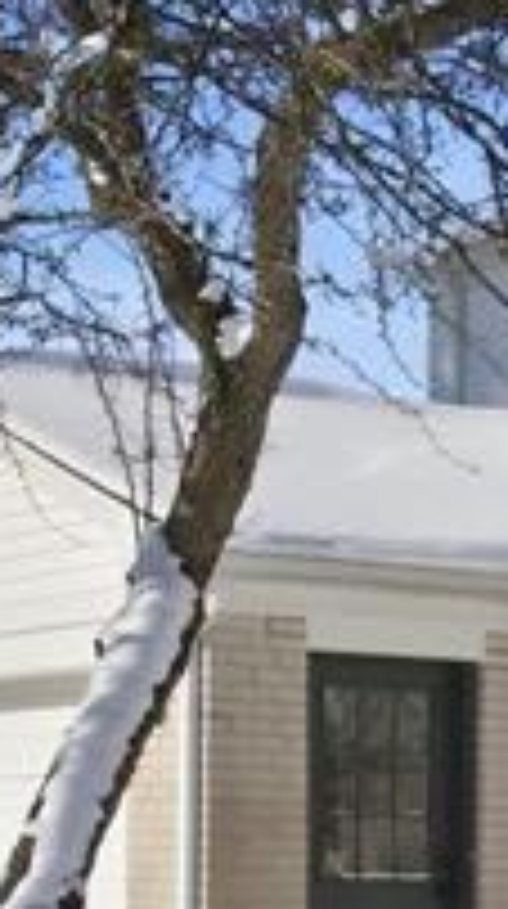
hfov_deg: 8.9
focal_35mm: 117
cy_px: 940
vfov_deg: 17.8
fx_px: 2814
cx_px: 1385
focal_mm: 8.4
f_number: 2.8
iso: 100
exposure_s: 1/640
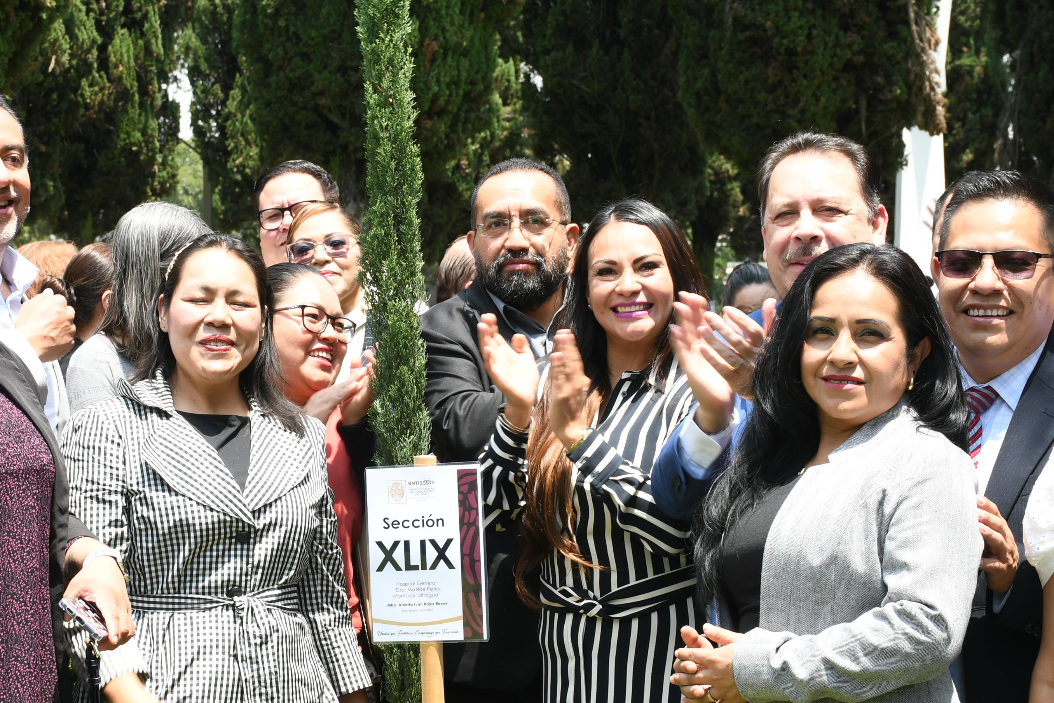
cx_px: 314
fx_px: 2840
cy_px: 440
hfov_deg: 20.9
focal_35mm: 97
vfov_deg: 14.1
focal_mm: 42
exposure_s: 1/100
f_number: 8
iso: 160
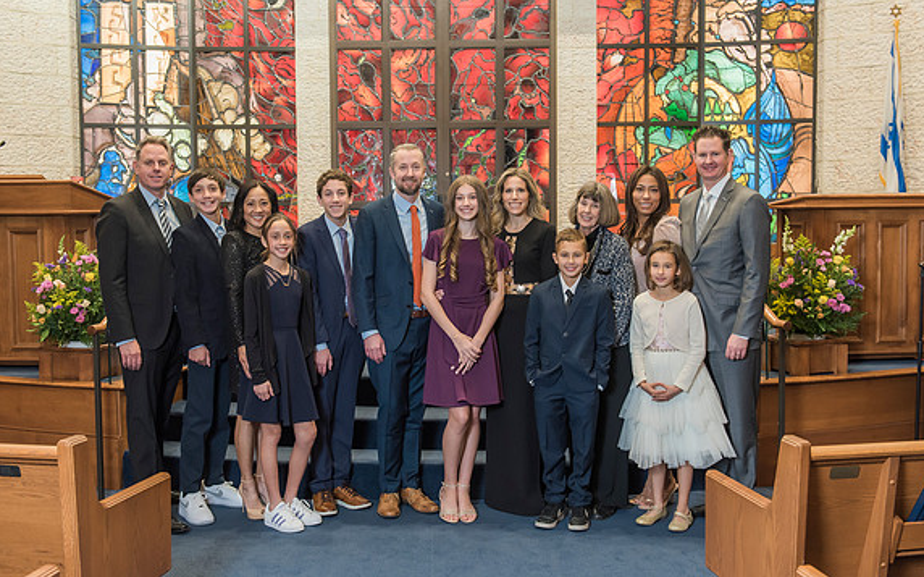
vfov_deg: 32.7
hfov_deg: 50.4
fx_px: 982
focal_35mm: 39
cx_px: 447
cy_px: 273
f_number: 4
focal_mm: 36
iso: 1250
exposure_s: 1/100
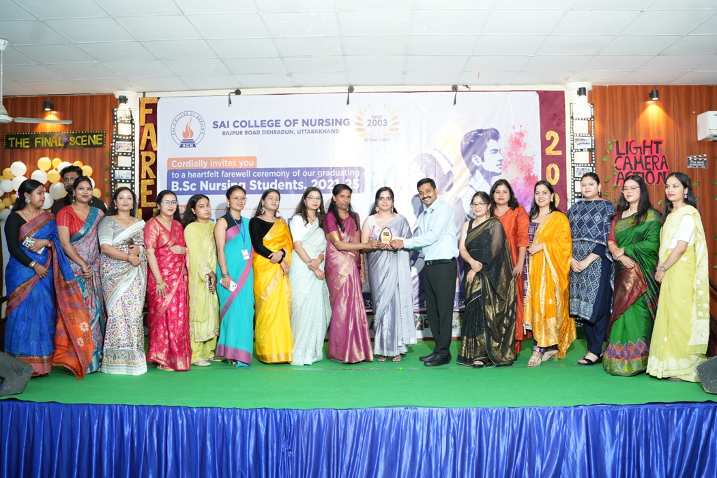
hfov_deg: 54.4
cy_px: 239
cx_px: 358
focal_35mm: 35
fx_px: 697
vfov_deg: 37.9
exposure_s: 1/160
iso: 1250
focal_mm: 35
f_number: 2.8
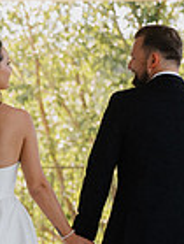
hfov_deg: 5.6
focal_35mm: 268
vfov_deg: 7.3
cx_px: 58
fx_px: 1891
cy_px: 231
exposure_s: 1/2000
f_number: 2.8
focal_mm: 67
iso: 1600
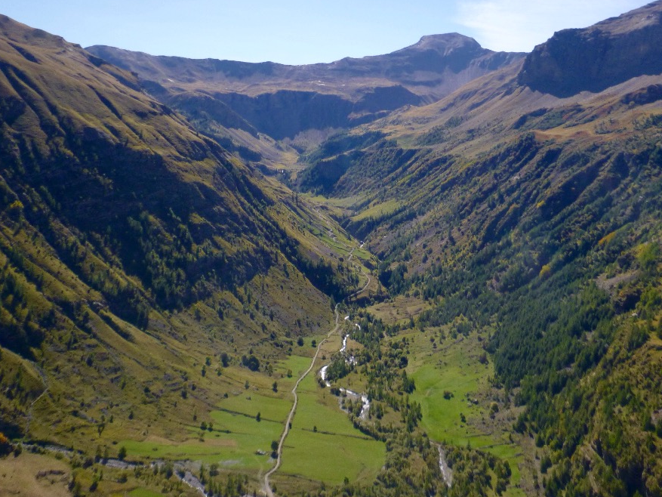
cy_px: 152
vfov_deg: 37.2
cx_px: 353
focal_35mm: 38
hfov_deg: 48.9
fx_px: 727
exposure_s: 1/500
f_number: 3.9
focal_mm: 4.5
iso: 100
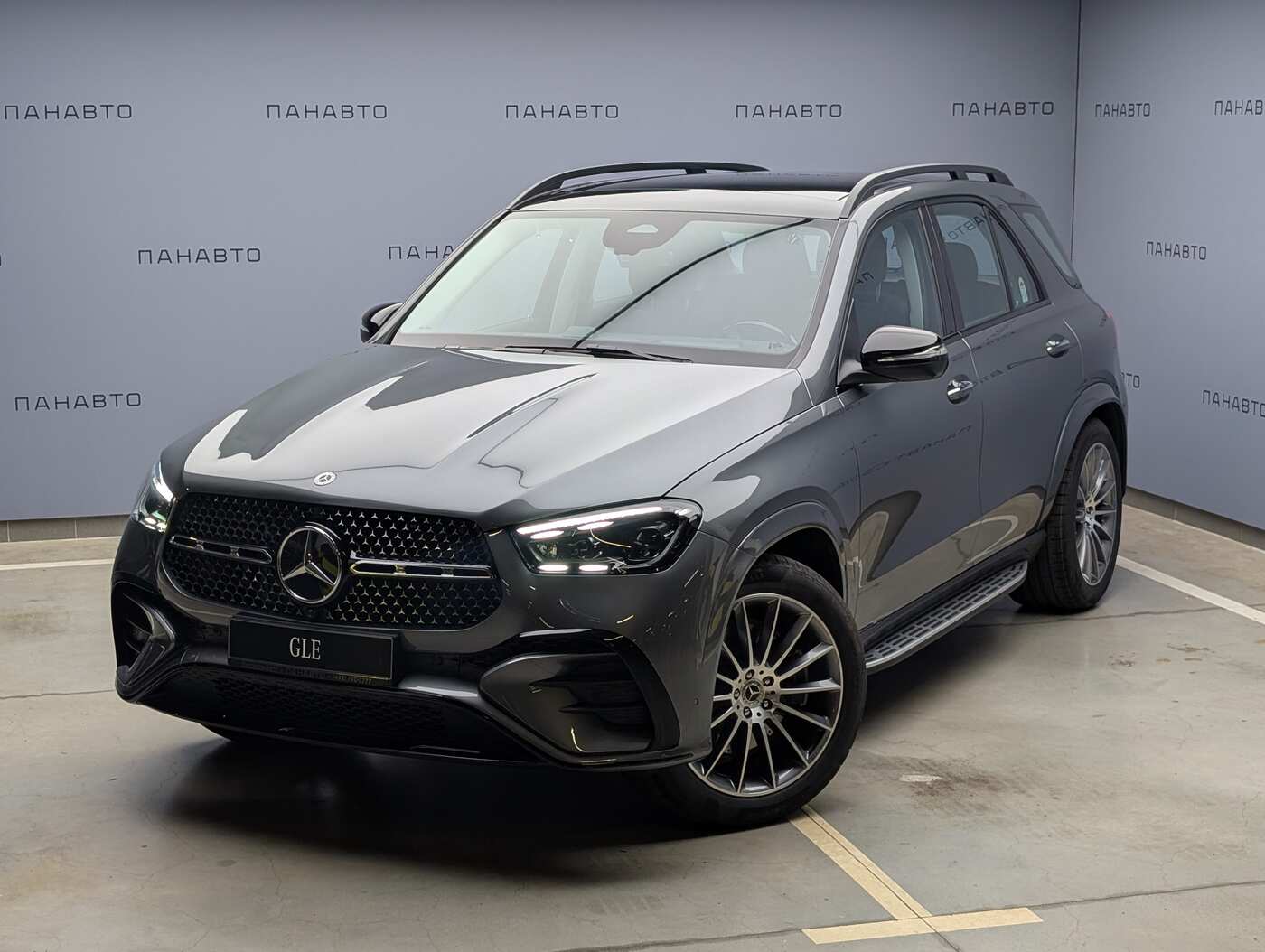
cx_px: 632
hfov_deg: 38.9
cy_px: 476
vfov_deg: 29.7
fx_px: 1793
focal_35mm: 49
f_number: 1.68
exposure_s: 1/100
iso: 22
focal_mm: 6.9
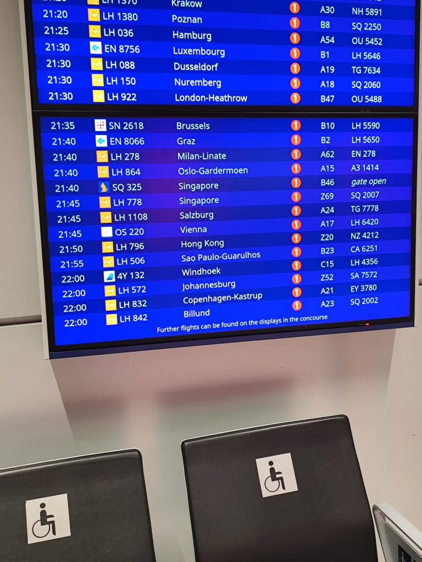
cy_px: 281
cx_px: 211
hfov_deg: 44.2
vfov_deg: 56.8
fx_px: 520
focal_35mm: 32
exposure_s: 1/50
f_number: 1.65
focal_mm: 6.14
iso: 200
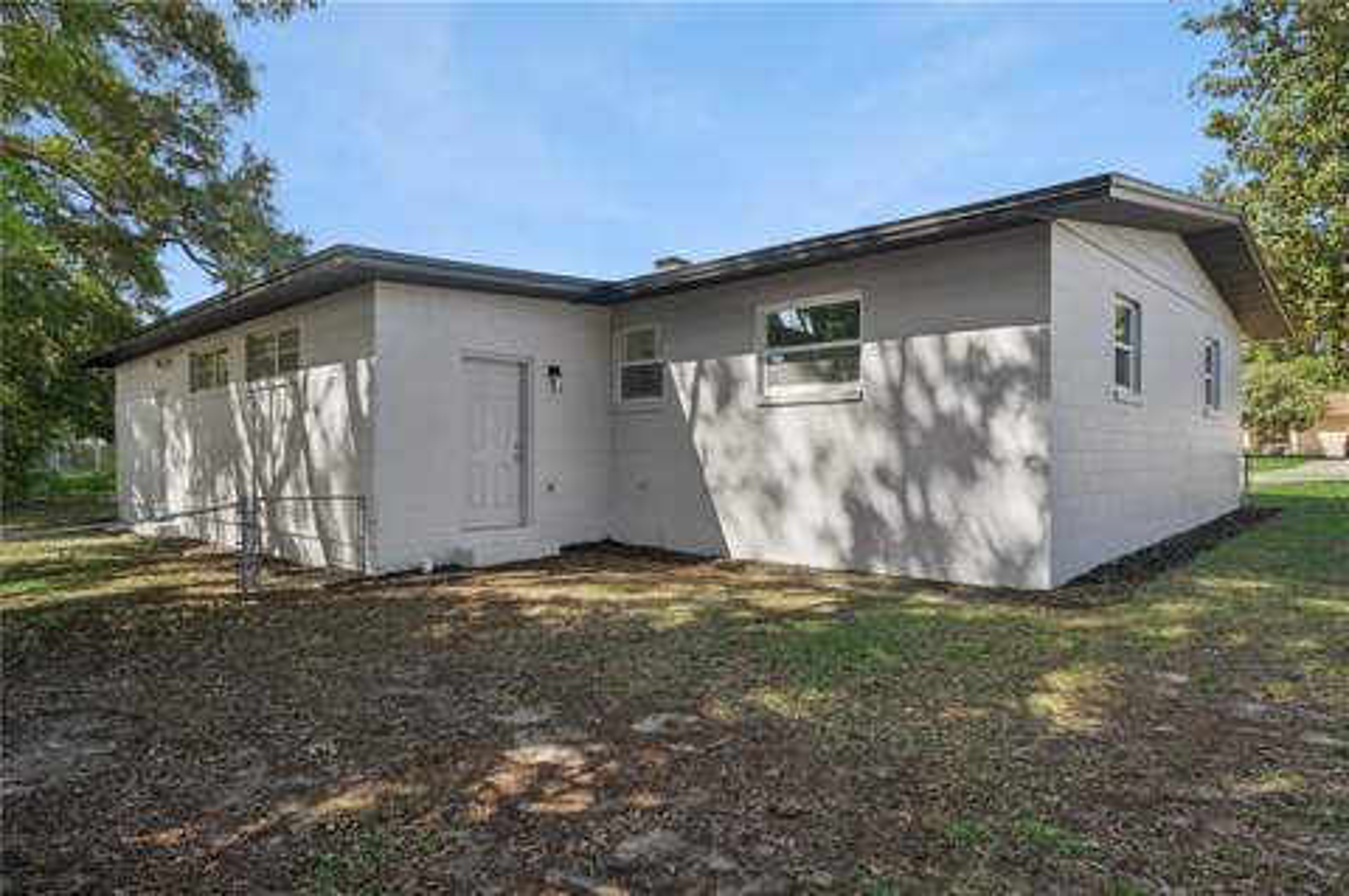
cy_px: 448
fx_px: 786
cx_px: 674
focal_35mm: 21
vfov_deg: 59.4
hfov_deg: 81.3
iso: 400
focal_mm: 21
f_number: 9
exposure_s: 1/200
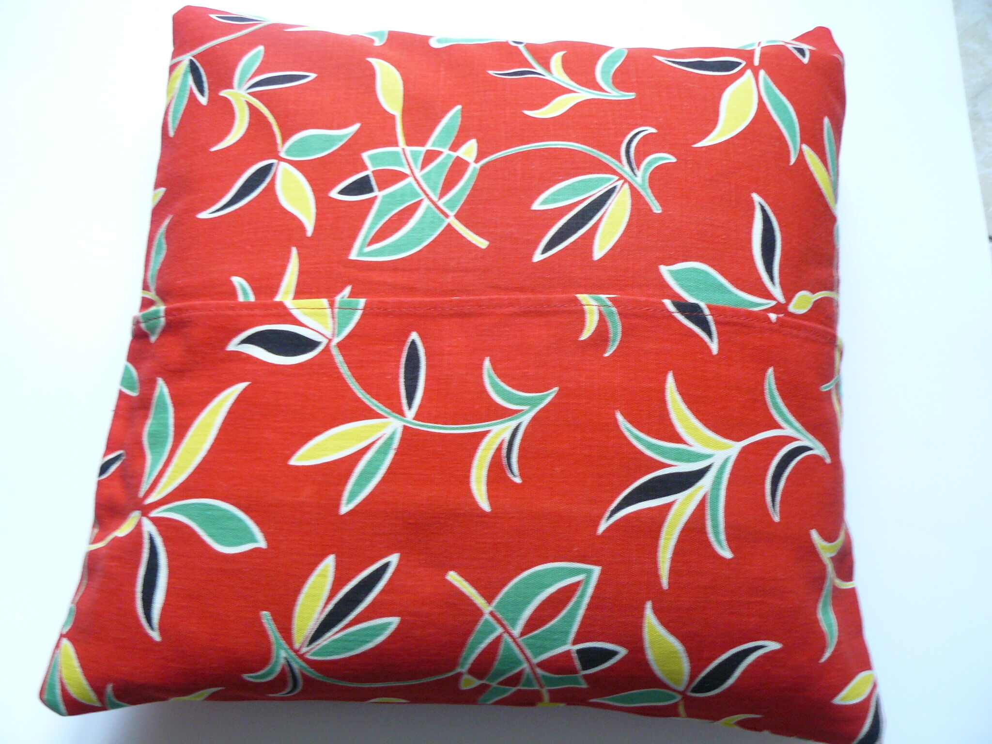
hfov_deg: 51.4
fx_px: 1032
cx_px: 496
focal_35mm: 36
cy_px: 372
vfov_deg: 39.7
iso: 200
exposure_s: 1/15
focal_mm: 6
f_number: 2.8
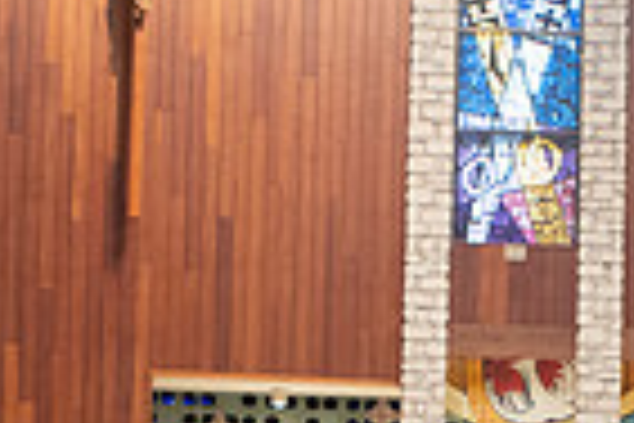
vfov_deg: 13.3
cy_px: 547
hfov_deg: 20.3
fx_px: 1743
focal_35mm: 99
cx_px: 544
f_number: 2.8
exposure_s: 1/100
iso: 5000
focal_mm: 24
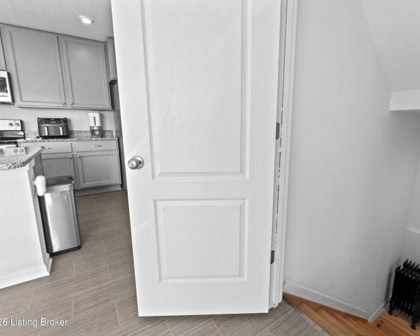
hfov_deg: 89.3
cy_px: 168
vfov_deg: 77.0
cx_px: 232
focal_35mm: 17
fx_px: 211
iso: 400
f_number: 11
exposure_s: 1/13
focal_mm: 10
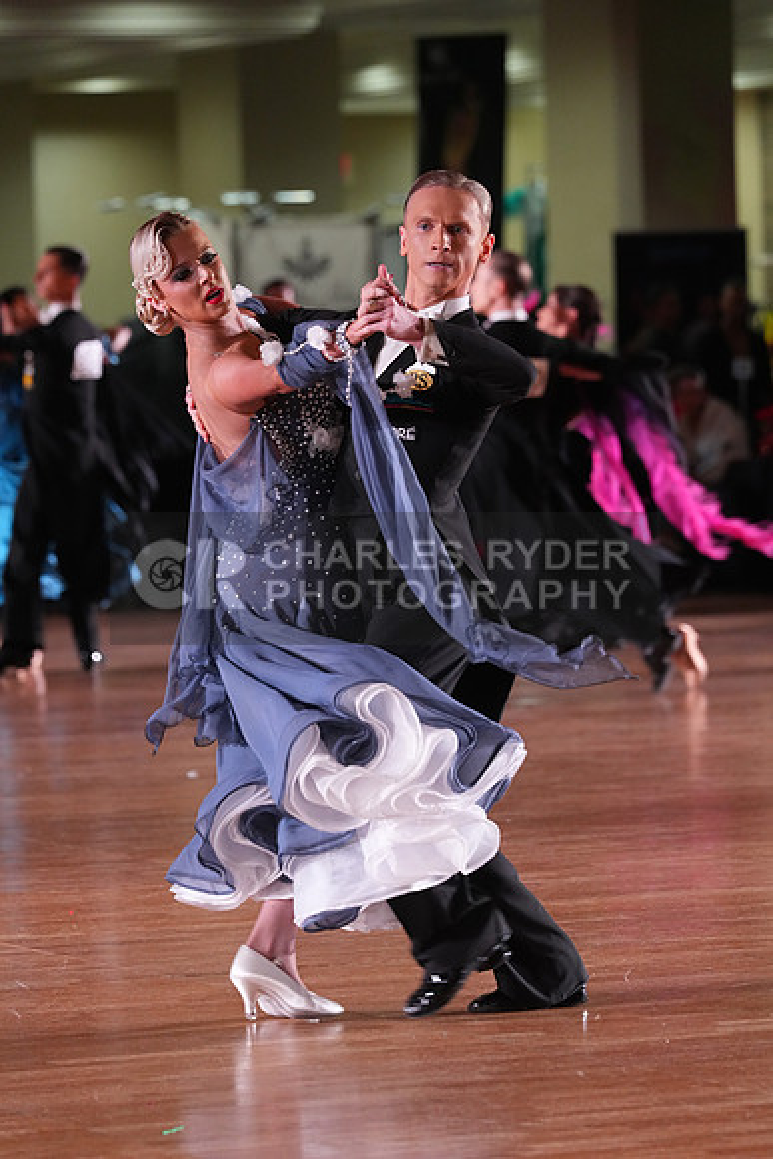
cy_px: 580
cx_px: 386
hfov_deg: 6.9
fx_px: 6437
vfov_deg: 10.3
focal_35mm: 200
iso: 4000
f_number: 5
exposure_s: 1/200
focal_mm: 200
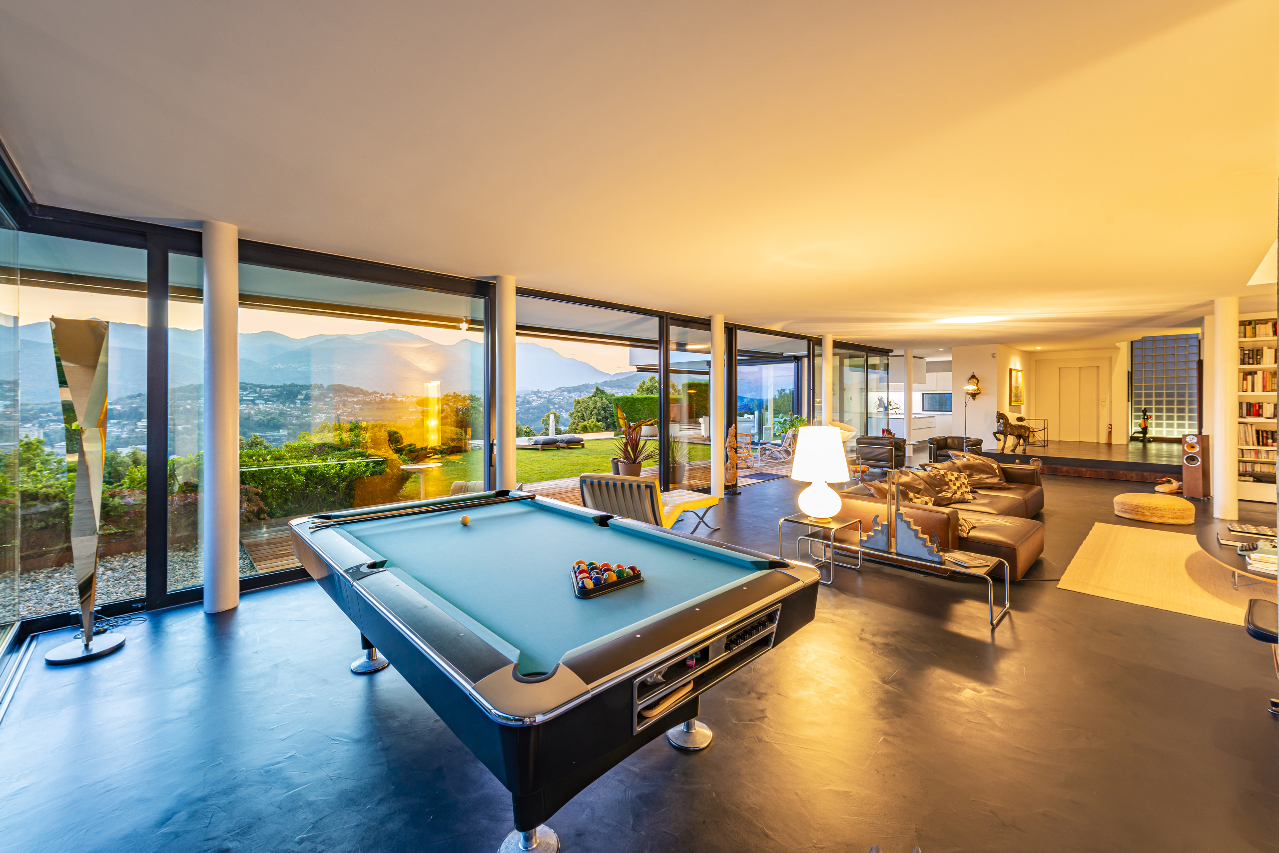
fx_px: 497
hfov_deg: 104.3
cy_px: 426
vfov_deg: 81.2
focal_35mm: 14
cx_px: 640
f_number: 9
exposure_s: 1.6
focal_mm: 14
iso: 100
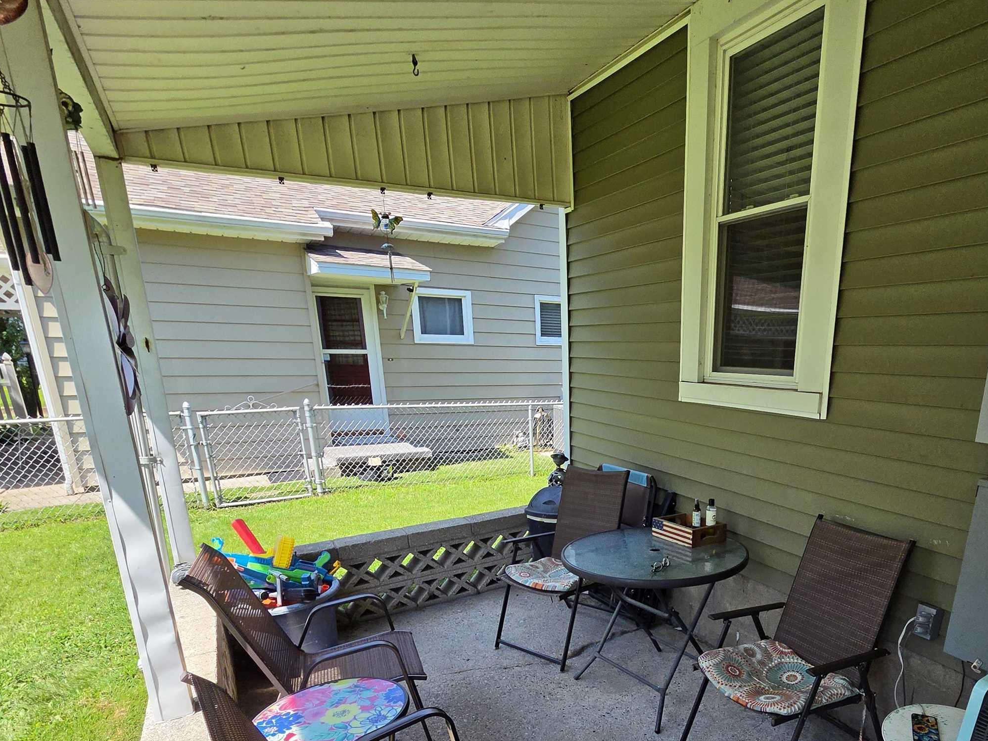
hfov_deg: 79.7
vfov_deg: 62.6
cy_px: 545
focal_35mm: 20
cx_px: 637
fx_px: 571
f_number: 2.2
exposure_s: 1/1799
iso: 100
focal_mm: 2.2
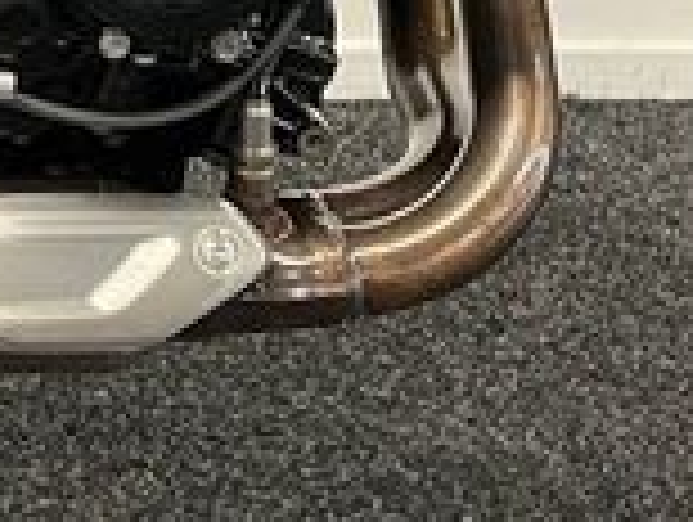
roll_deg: -0.5
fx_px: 2165
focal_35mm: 108
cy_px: -333
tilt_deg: -10.3
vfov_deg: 12.8
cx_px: -266
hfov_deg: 16.9
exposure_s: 1/33
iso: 400
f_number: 1.6
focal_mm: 5.1
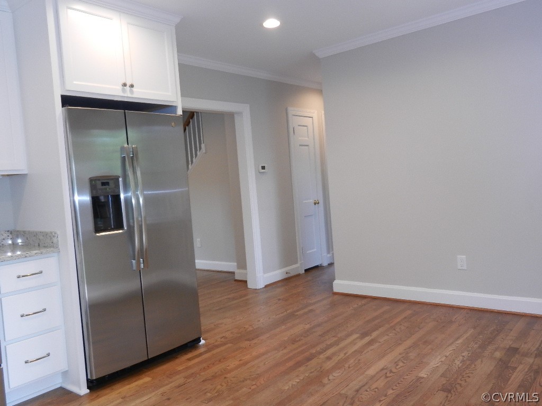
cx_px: 271
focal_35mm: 29
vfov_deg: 48.2
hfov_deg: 61.7
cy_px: 203
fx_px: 454
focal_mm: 5.1
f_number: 3.6
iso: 200
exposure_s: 1/30
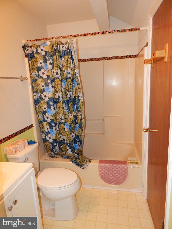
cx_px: 86
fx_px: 146
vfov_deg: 76.4
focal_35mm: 22
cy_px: 114
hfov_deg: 61.1
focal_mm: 4
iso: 200
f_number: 3
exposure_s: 1/30
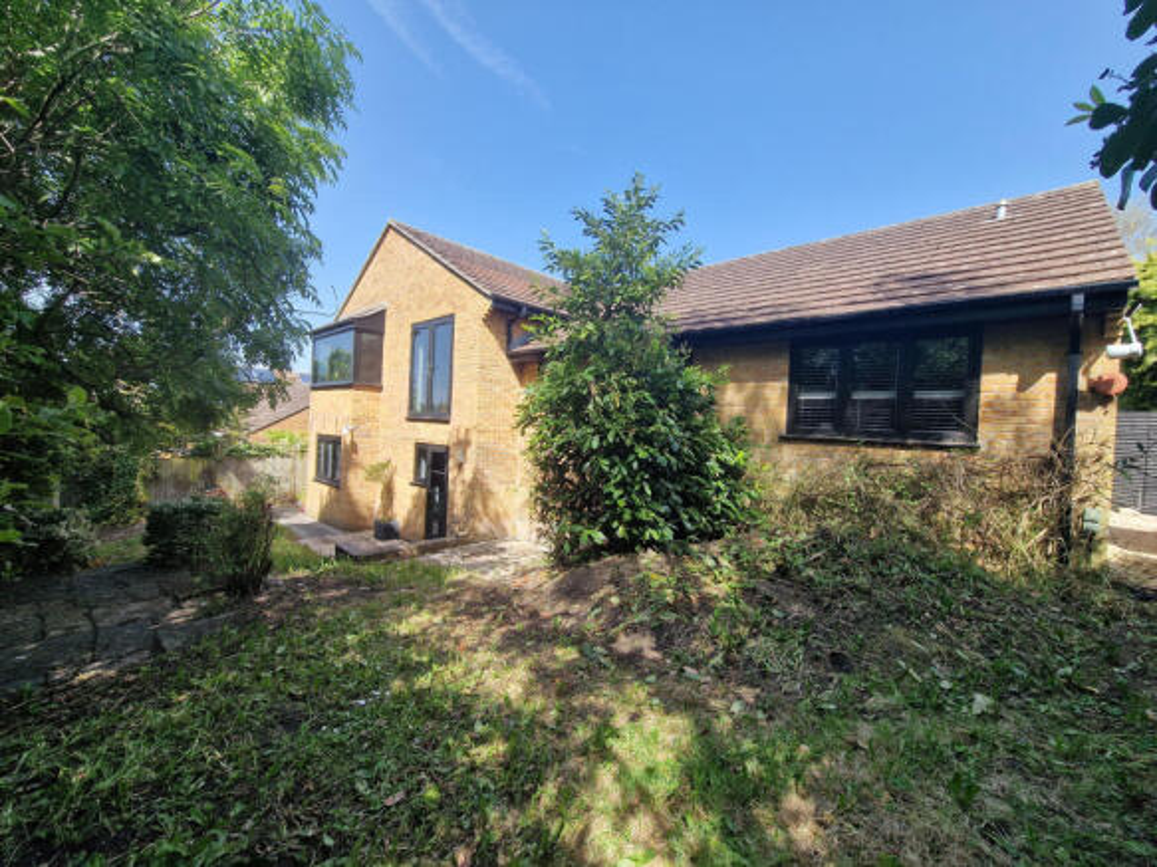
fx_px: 434
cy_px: 434
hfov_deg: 106.2
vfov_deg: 89.9
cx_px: 578
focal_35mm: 13
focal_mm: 2.2
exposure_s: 1/804
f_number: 2.2
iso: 50
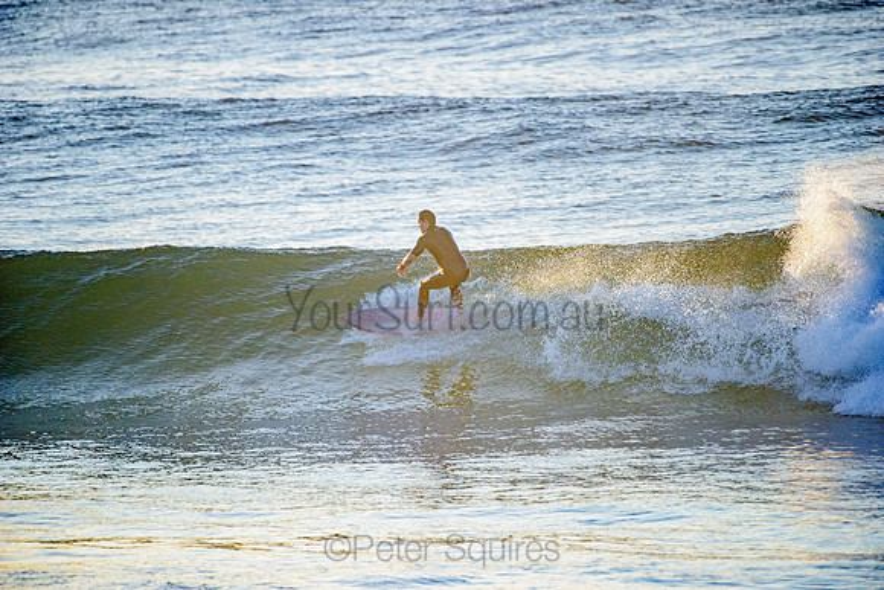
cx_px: 442
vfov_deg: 2.8
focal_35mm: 500
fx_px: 12280
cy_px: 295
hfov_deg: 4.1
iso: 500
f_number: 5.6
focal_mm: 500
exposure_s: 1/2000
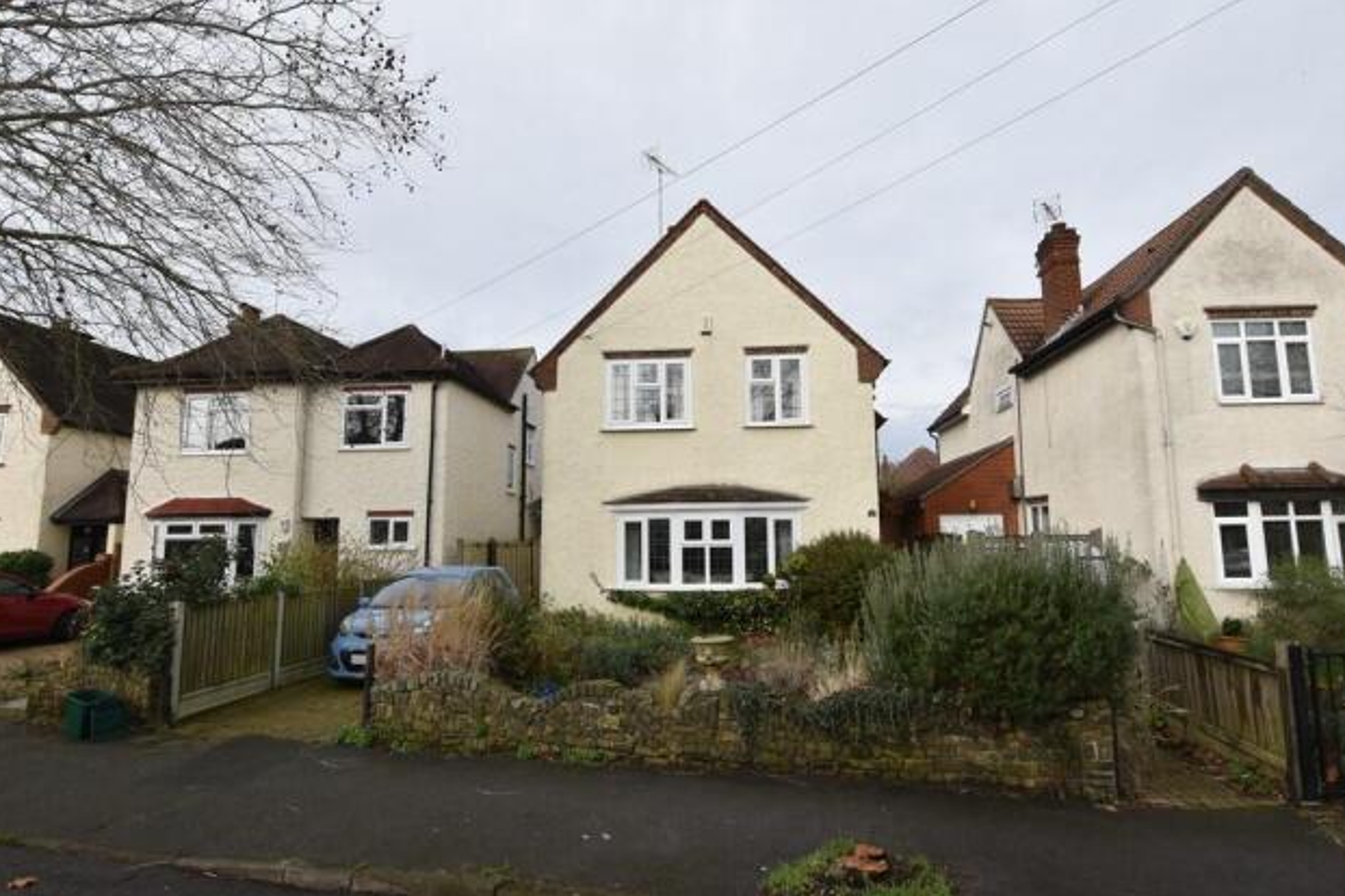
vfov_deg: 64.5
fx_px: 710
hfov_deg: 86.9
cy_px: 436
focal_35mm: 19
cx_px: 701
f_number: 8
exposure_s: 1/250
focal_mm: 12
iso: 220
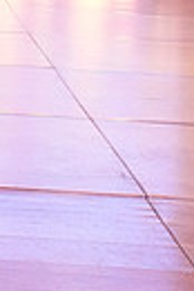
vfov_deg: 9.4
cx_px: -193
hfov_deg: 6.5
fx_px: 1653
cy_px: -302
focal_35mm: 204
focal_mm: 31
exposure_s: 1/320
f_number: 7.1
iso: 8000
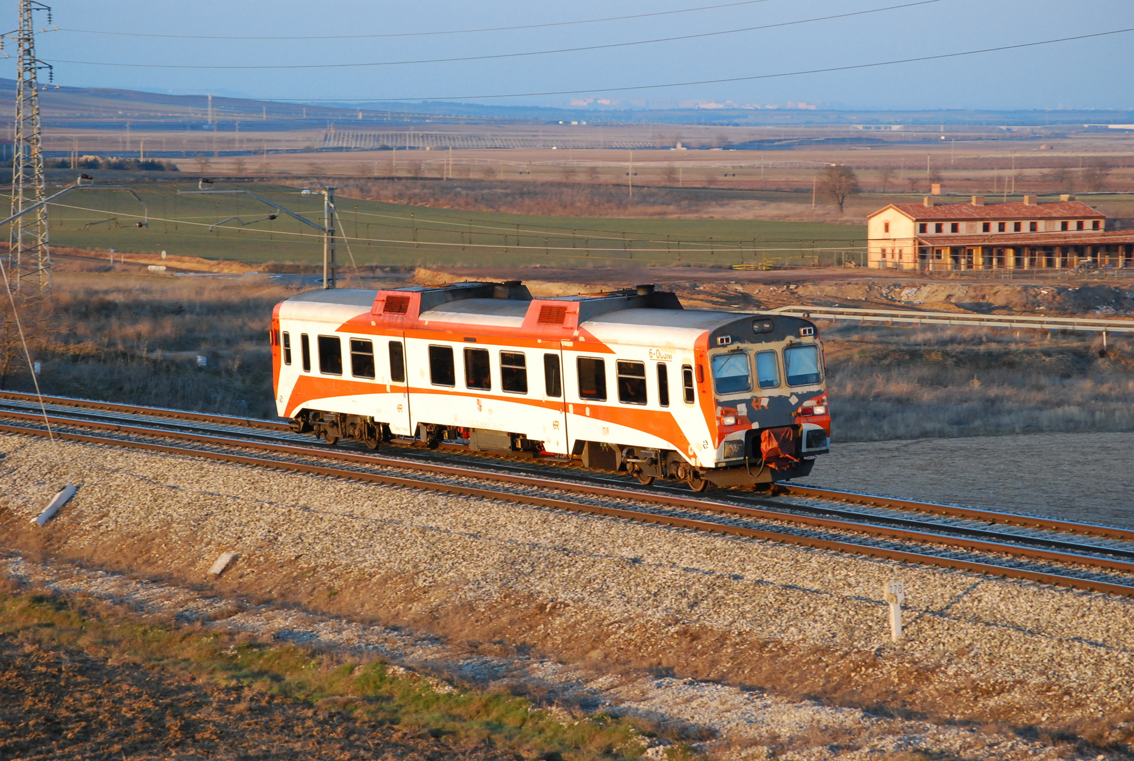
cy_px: 380
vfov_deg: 8.8
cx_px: 567
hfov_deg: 13.0
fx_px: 4972
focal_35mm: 158
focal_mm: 105
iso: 800
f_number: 9
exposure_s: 1/320
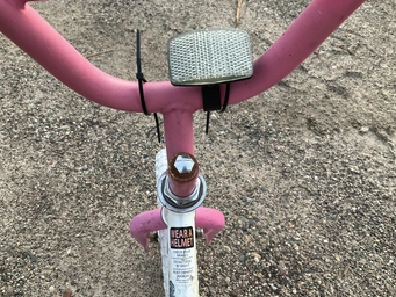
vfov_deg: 41.8
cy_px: 166
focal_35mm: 34
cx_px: 178
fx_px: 389
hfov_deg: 53.8
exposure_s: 1/85
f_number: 1.8
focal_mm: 3
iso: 64
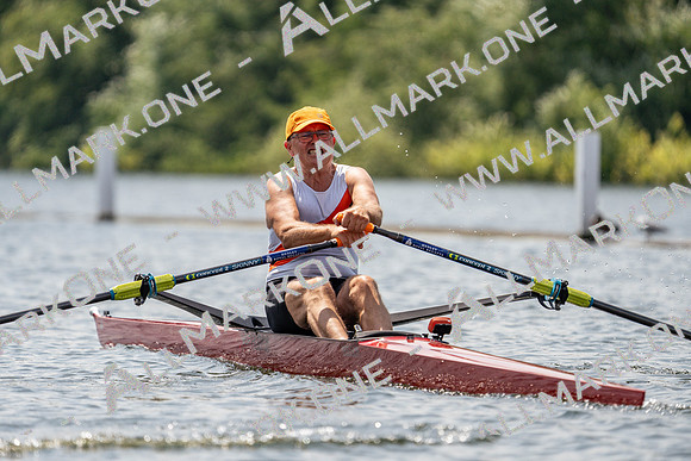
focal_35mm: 448
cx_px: 346
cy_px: 230
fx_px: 8601
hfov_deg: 4.6
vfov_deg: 3.1
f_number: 6.3
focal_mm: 448
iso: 200
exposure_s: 1/1600
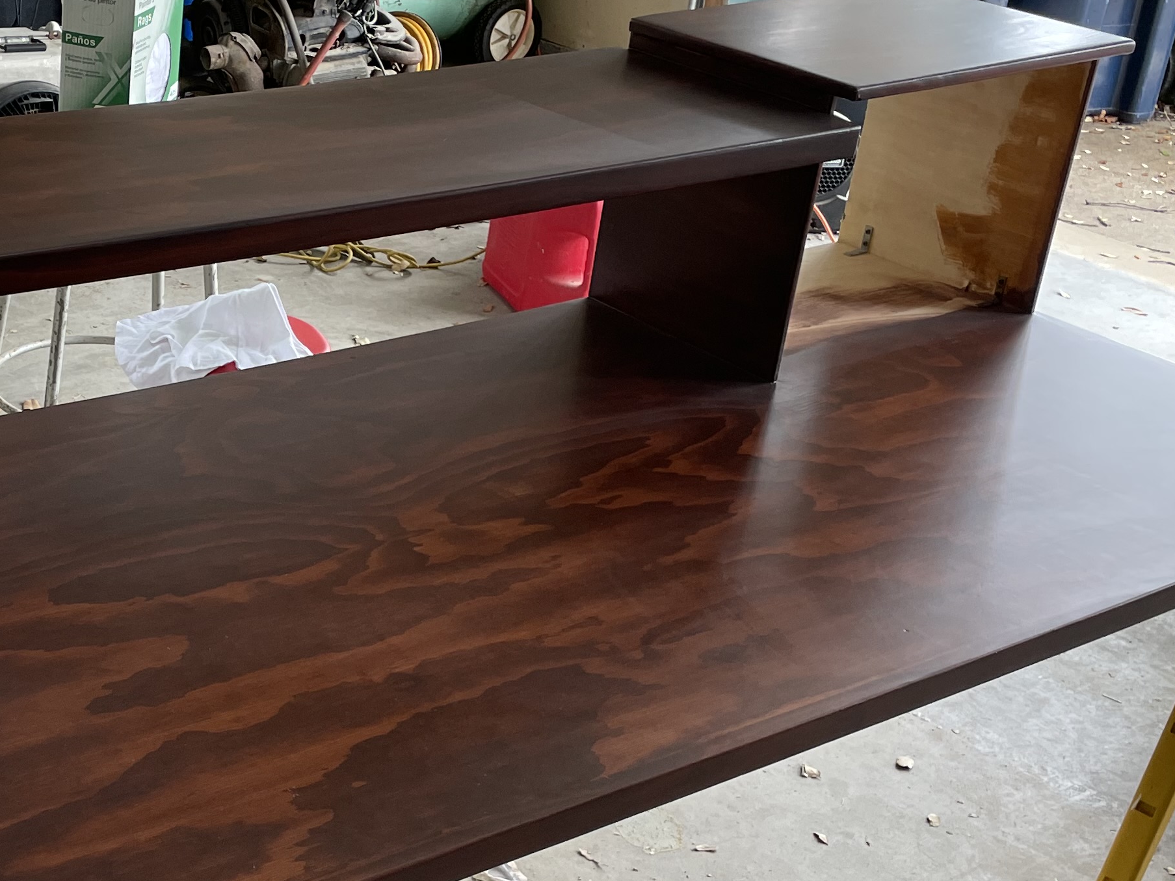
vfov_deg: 25.2
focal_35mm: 58
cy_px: 447
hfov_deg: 32.2
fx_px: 1969
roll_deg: -4.5
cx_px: 206
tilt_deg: -25.9
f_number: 1.6
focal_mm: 4.2
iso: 64
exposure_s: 1/60
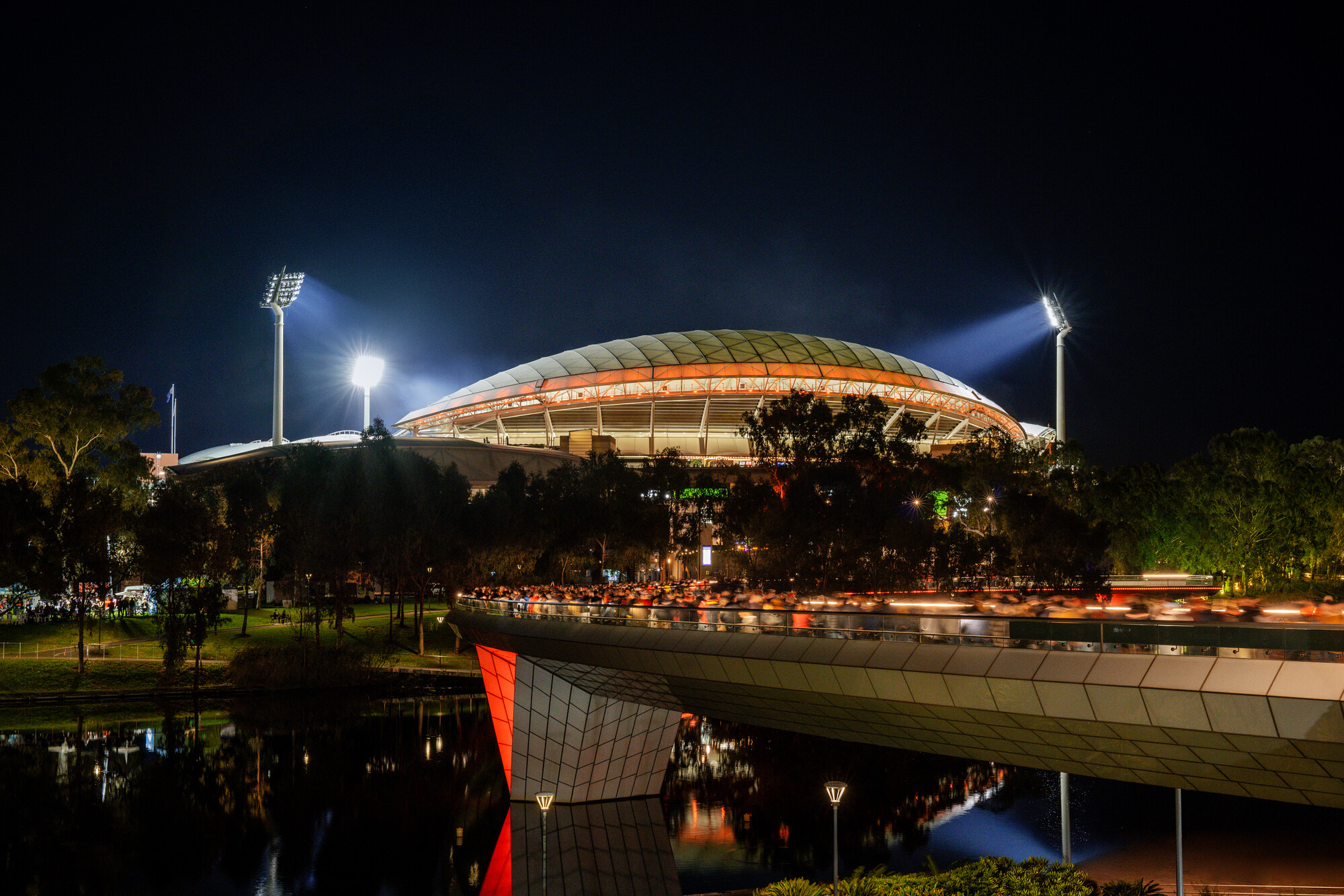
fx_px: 1717
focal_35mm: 46
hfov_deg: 42.7
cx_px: 672
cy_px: 448
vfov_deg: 29.2
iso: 800
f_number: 11
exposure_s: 1/2
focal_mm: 46
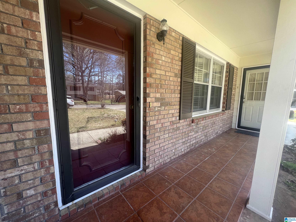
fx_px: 111
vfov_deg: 89.9
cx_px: 148
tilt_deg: -5.9
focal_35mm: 13
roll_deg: +0.1
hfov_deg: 106.2
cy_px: 111
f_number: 1.8
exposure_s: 1/116
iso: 32
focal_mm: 1.57
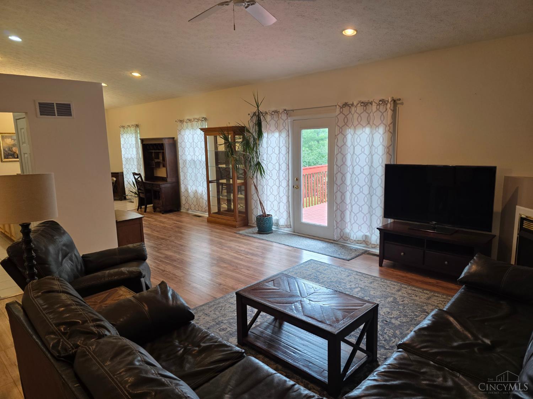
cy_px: 200
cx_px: 266
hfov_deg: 73.9
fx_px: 354
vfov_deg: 58.9
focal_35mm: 23
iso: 200
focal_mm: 6.3
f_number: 1.7
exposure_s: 1/120
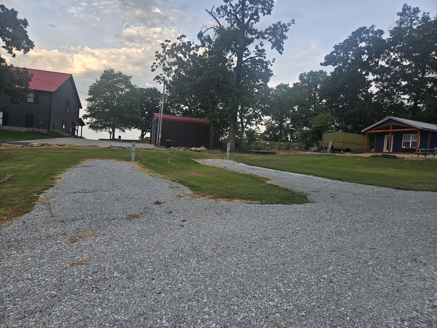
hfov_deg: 73.9
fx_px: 290
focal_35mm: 23
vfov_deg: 58.9
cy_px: 164
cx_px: 218
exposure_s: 1/197
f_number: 1.8
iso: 25
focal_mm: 5.4
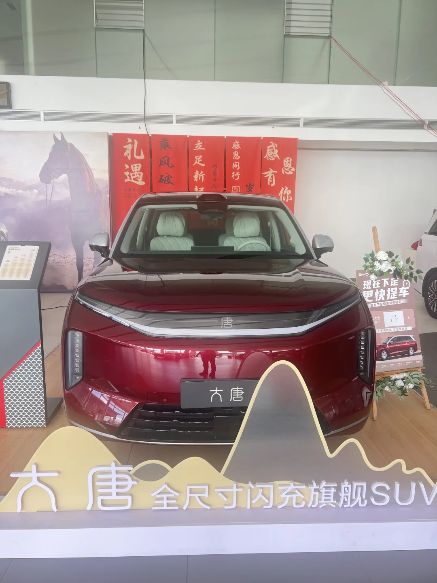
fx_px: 438
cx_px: 218
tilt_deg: -14.1
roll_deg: +0.5
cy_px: 292
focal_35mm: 26
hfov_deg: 53.1
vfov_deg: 67.3
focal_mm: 5.7
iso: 50
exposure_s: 1/121
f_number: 1.5
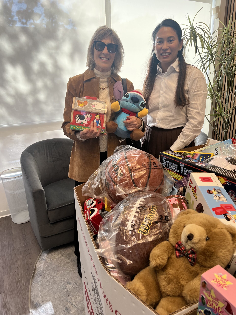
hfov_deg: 53.1
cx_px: 118
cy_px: 158
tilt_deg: -16.3
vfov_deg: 67.3
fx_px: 236
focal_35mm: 26
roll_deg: +3.0
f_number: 1.5
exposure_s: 1/125
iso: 64
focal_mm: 5.7
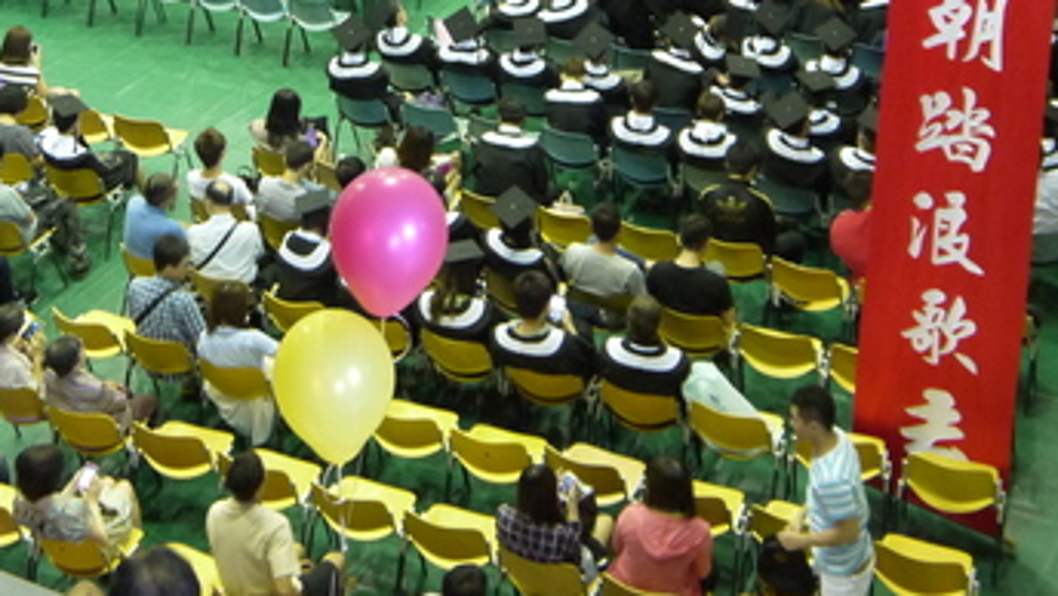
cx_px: 375
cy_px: -198
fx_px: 1740
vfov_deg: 18.0
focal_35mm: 62
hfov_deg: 33.6
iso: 800
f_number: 3.5
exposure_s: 1/20
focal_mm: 14
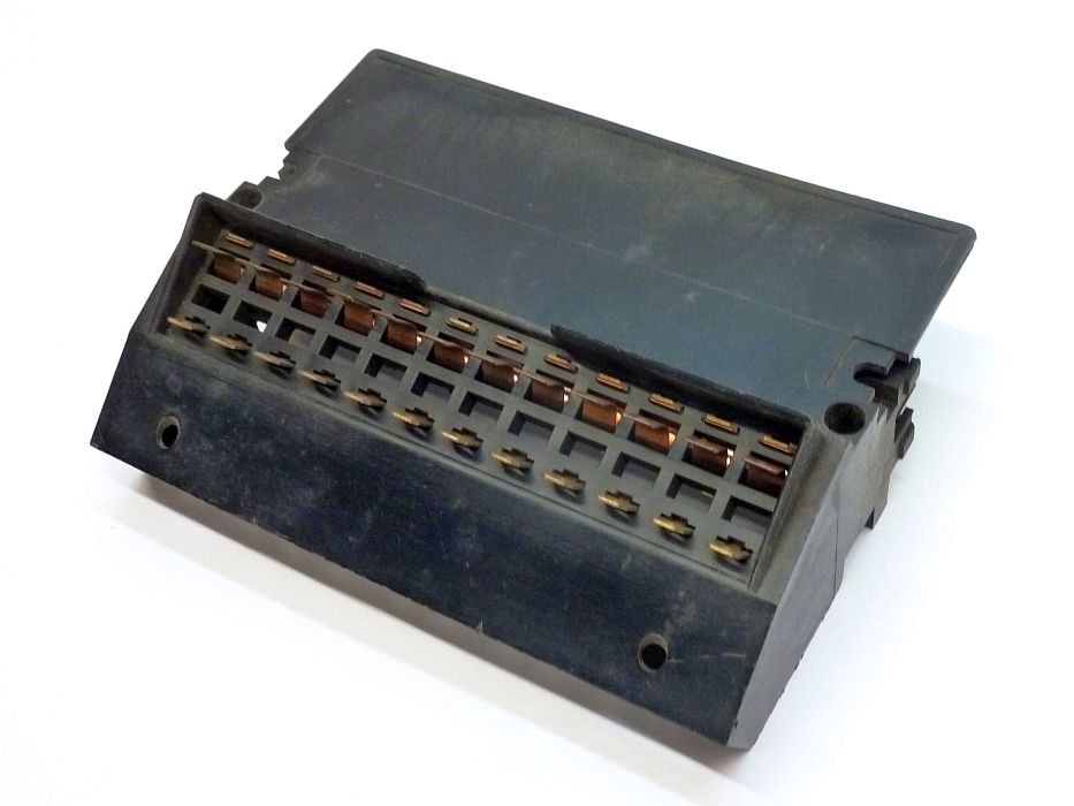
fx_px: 1365
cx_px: 537
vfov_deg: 32.9
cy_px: 403
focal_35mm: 44
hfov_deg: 42.9
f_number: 3.7
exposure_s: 1/13
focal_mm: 7.3
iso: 400
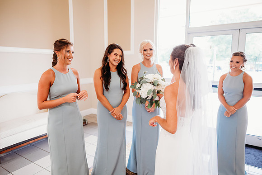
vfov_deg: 53.2
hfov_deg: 73.7
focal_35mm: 24
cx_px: 131
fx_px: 175
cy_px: 88
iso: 640
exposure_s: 1/160
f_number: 2.5
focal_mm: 24
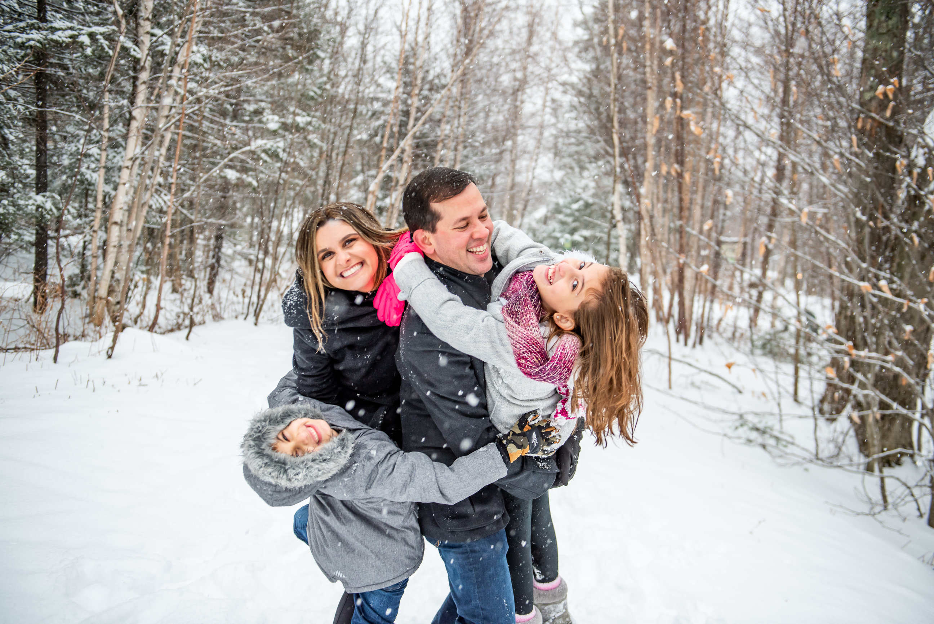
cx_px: 467
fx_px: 986
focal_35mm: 38
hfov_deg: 50.7
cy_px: 312
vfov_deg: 35.1
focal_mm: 38
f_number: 3.2
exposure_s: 1/250
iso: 500
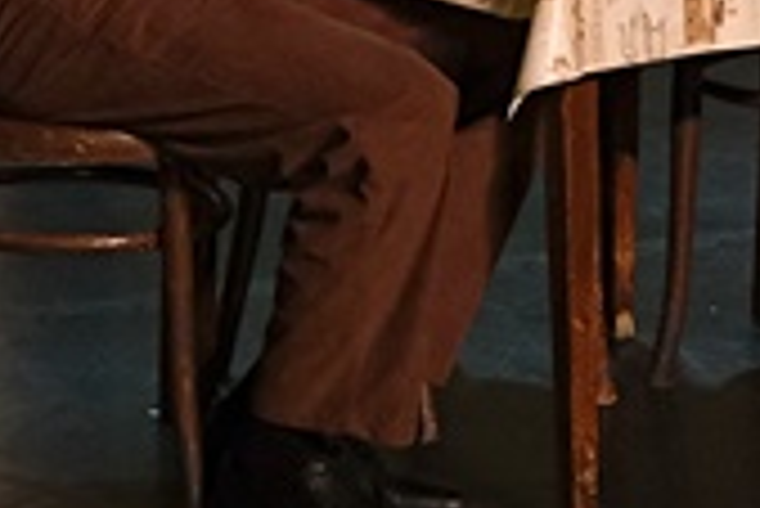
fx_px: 11515
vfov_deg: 2.5
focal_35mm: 545
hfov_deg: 3.8
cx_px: 576
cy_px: -782
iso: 3200
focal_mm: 66
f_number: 2.8
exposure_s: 1/250
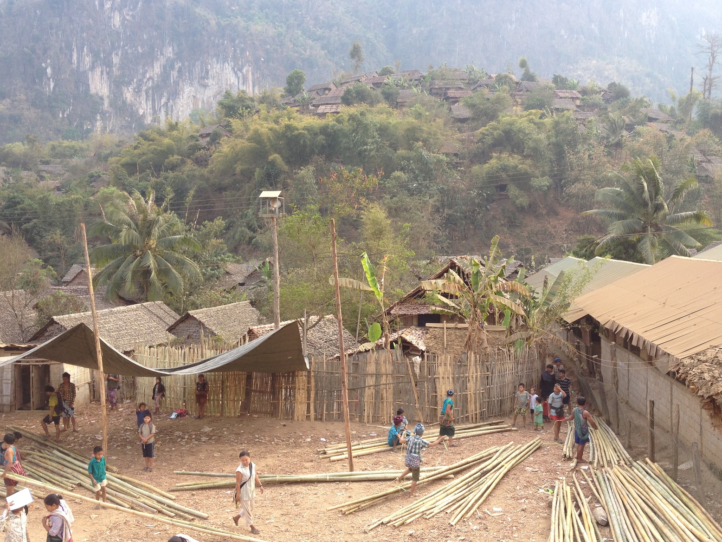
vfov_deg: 39.7
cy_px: 274
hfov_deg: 51.4
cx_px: 364
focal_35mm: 36
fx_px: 751
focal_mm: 4.28
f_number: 2.4
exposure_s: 1/146
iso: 50
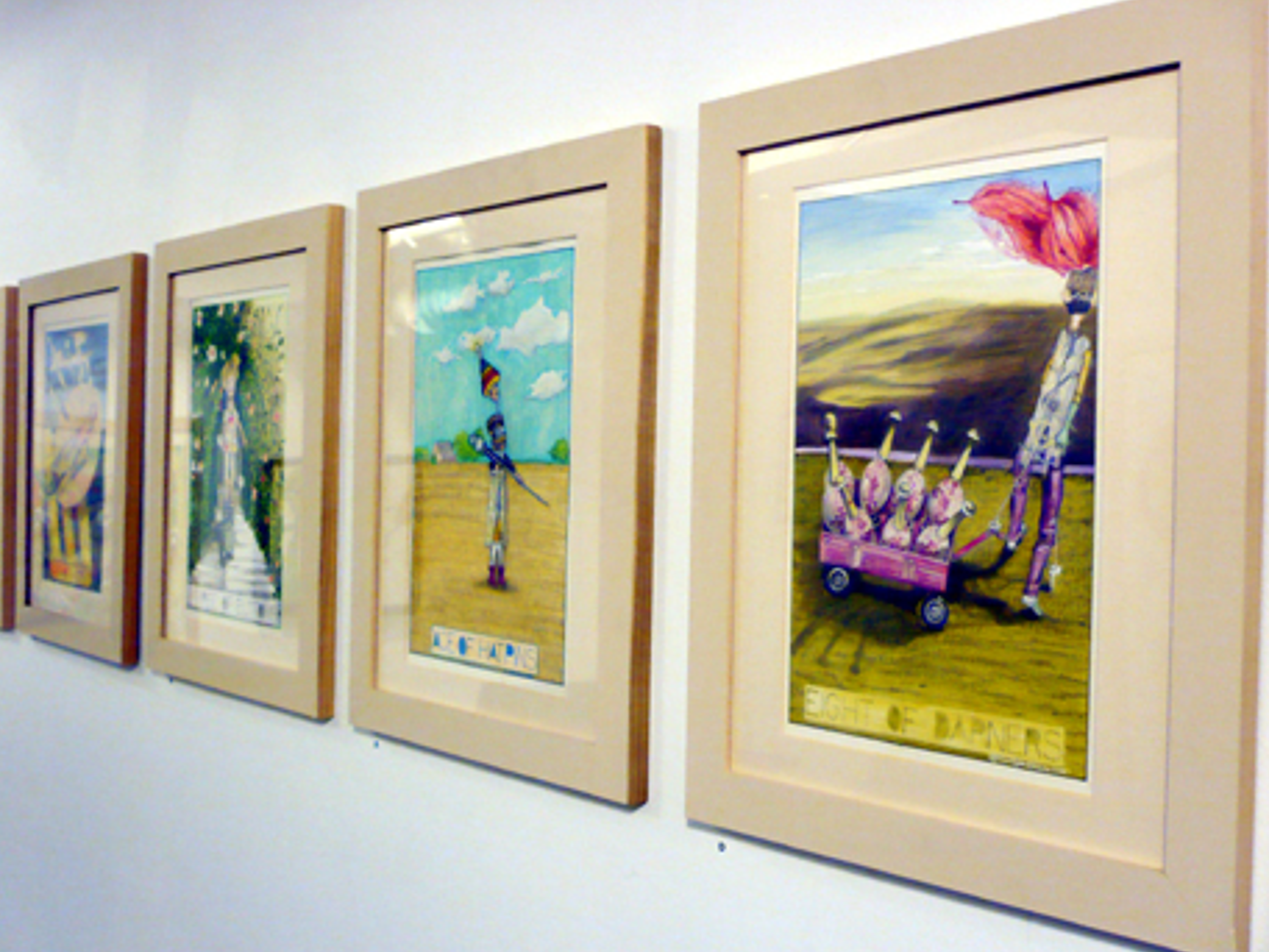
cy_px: 483
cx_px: 589
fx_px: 1466
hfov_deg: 46.8
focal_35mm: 40
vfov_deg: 36.0
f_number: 2.8
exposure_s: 1/30
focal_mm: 5.8
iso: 200
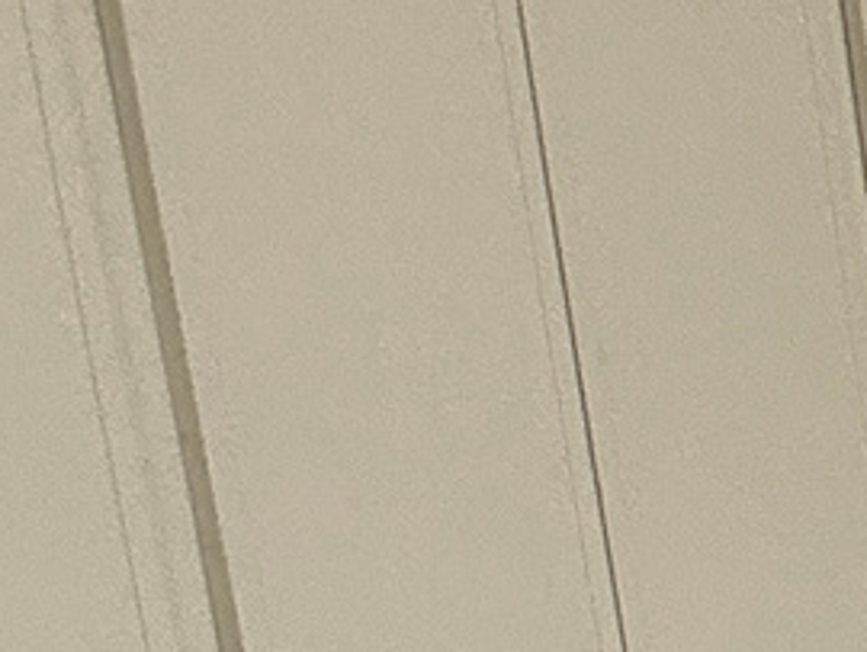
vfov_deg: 12.8
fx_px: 2657
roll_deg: +1.4
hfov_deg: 9.7
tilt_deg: -9.4
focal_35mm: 106
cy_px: 1147
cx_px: 2993
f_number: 2.2
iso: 64
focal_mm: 2.22
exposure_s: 1/291
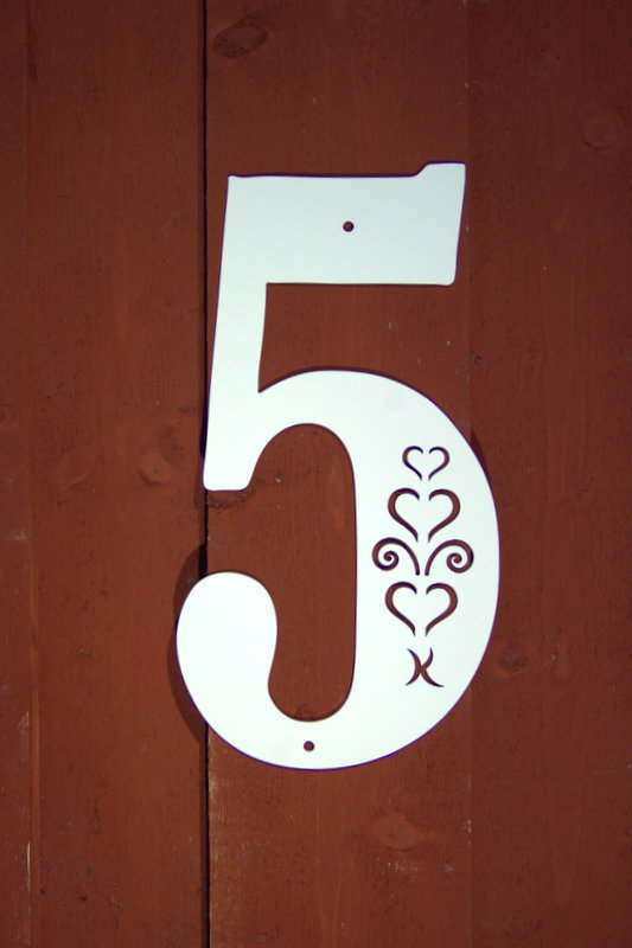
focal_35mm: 72
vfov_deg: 28.1
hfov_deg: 18.9
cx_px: 316
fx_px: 1897
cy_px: 474
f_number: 5.6
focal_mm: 48
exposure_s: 1/160
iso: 800
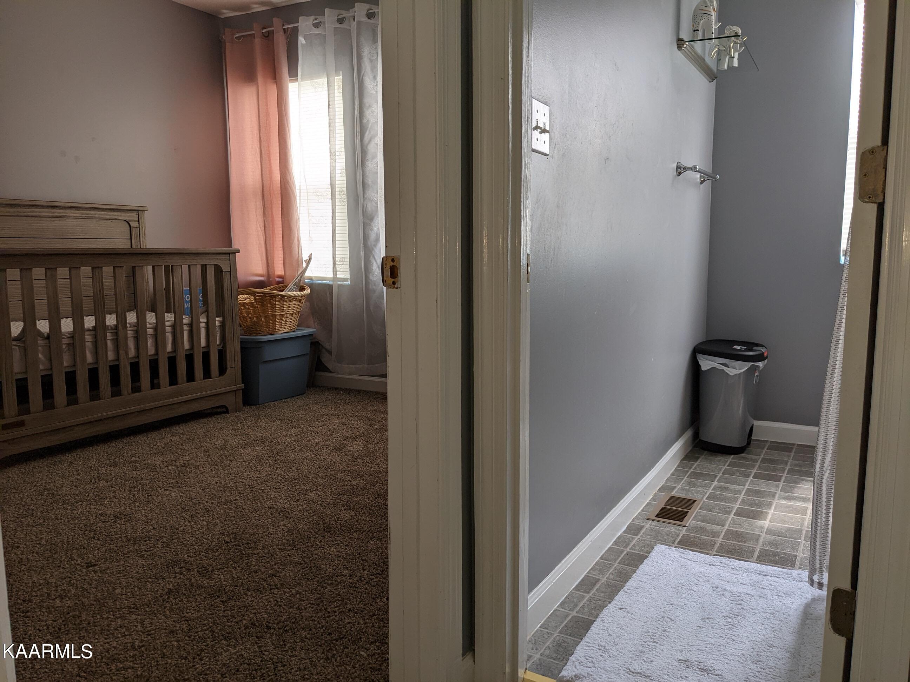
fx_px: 710
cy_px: 341
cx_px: 455
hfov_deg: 65.3
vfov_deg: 51.4
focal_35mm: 27
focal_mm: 4.38
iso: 71
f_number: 1.73
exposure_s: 1/90
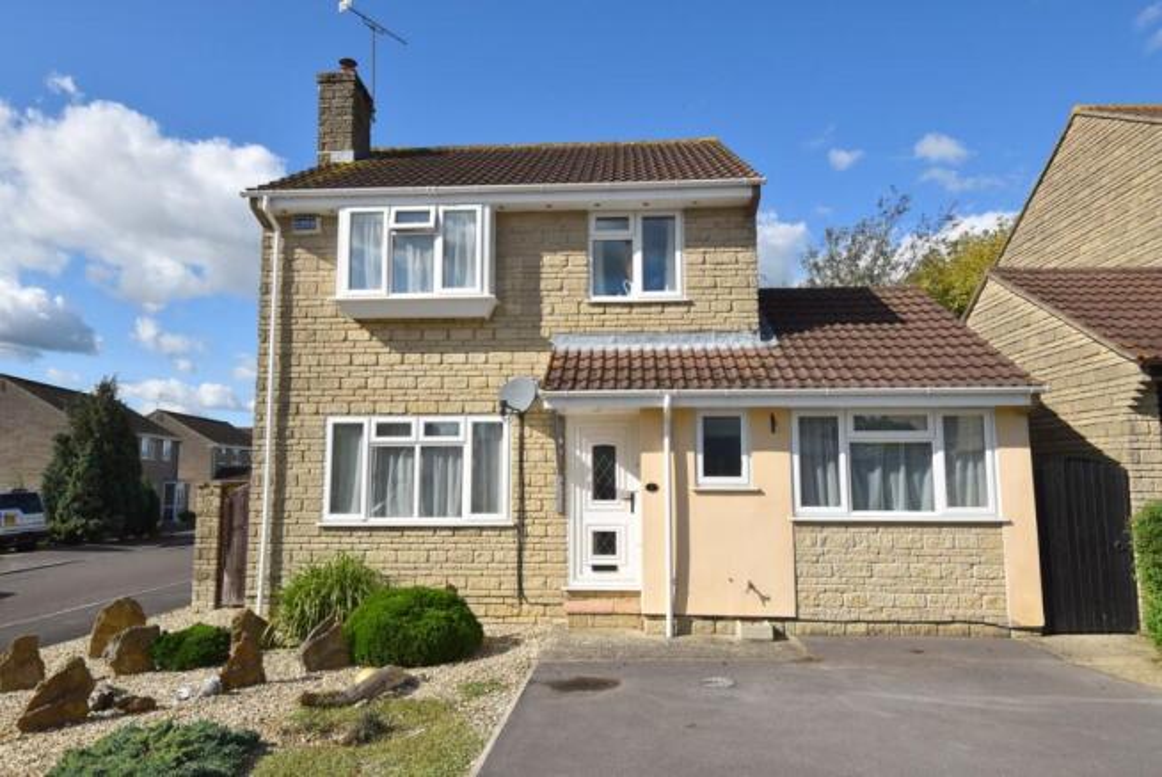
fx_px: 727
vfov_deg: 56.2
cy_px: 388
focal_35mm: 22
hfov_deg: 77.3
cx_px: 581
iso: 100
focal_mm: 15
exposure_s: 1/320
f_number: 9
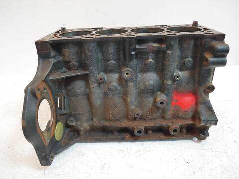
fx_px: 180
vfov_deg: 53.1
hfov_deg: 67.3
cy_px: 90
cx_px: 120
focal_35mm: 26
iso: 400
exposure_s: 1/60
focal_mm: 13
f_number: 3.5
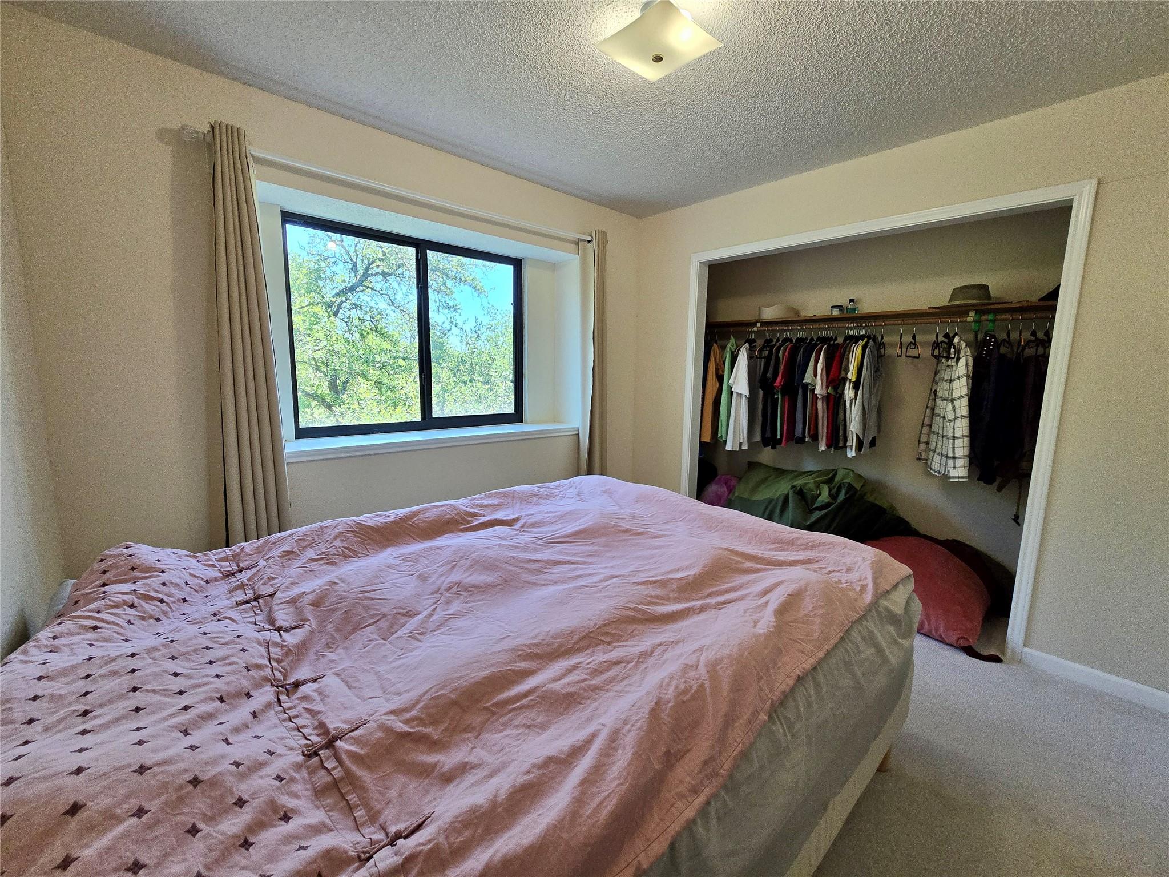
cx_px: 584
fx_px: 439
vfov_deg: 89.9
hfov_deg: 106.2
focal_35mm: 13
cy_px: 438
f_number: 2.2
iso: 250
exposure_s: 1/359
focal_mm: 2.2
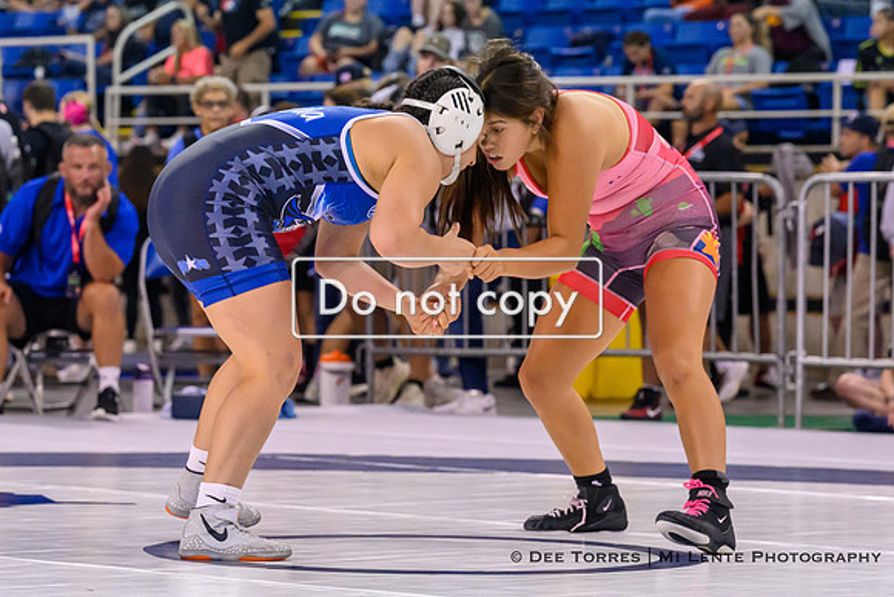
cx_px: 456
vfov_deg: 8.5
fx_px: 4006
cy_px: 279
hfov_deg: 12.7
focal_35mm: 161
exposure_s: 1/800
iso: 7200
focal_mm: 110
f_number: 5.6
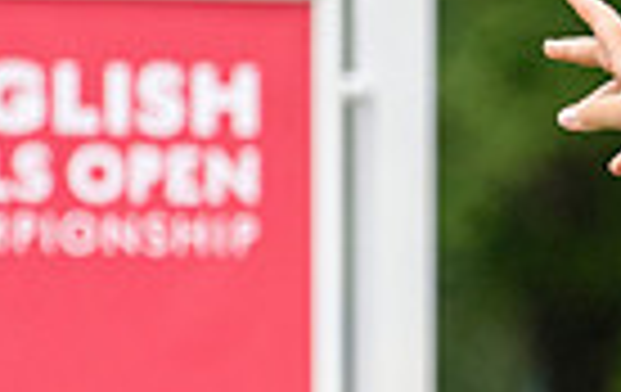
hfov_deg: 1.0
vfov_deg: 0.6
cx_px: 1355
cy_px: 594
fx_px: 35815
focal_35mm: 2111
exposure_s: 1/2000
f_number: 5
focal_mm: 300
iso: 400
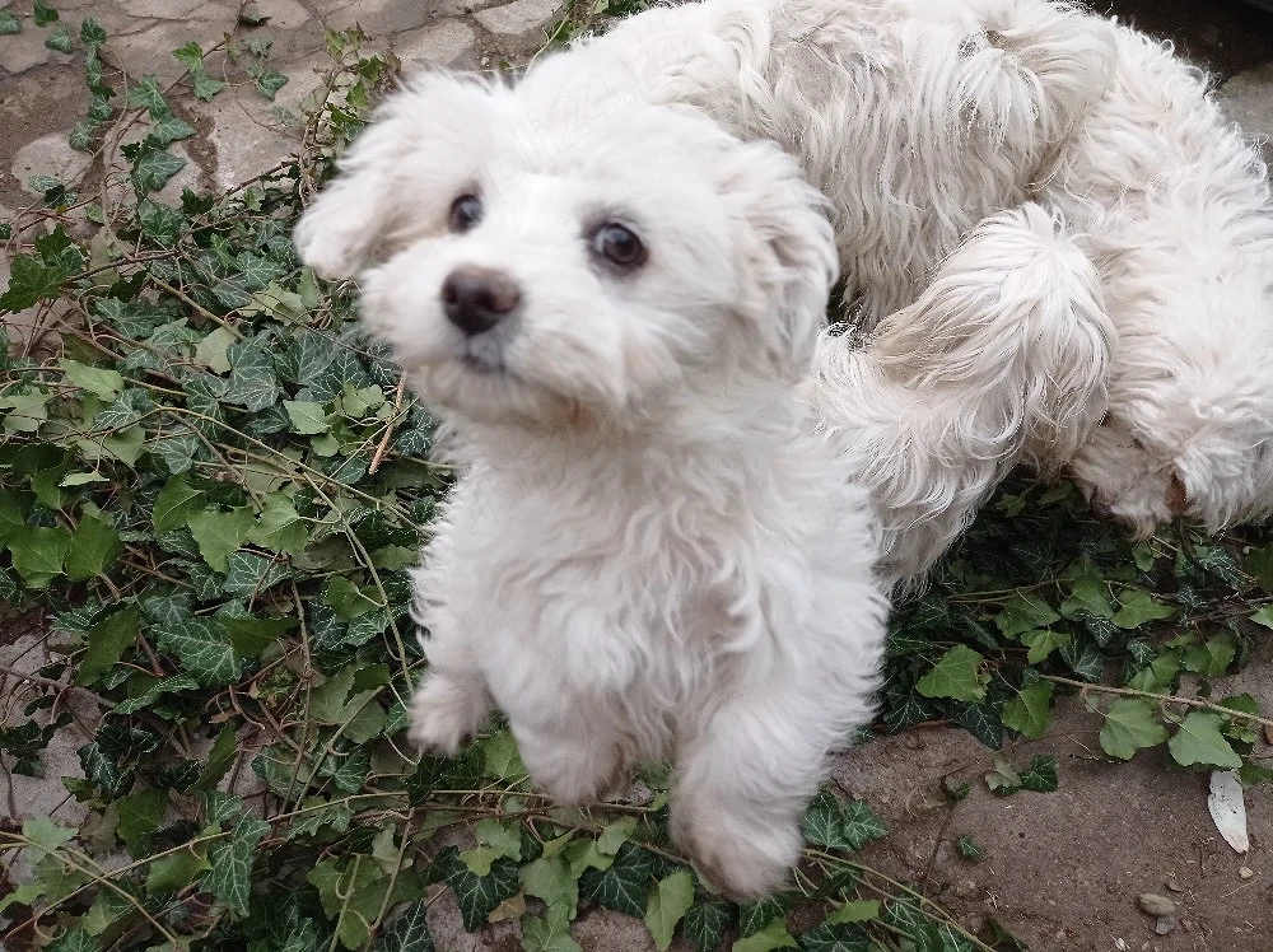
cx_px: 636
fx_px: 1029
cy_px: 476
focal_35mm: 28
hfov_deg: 63.5
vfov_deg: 49.7
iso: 103
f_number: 1.79
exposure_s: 1/270
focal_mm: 4.74
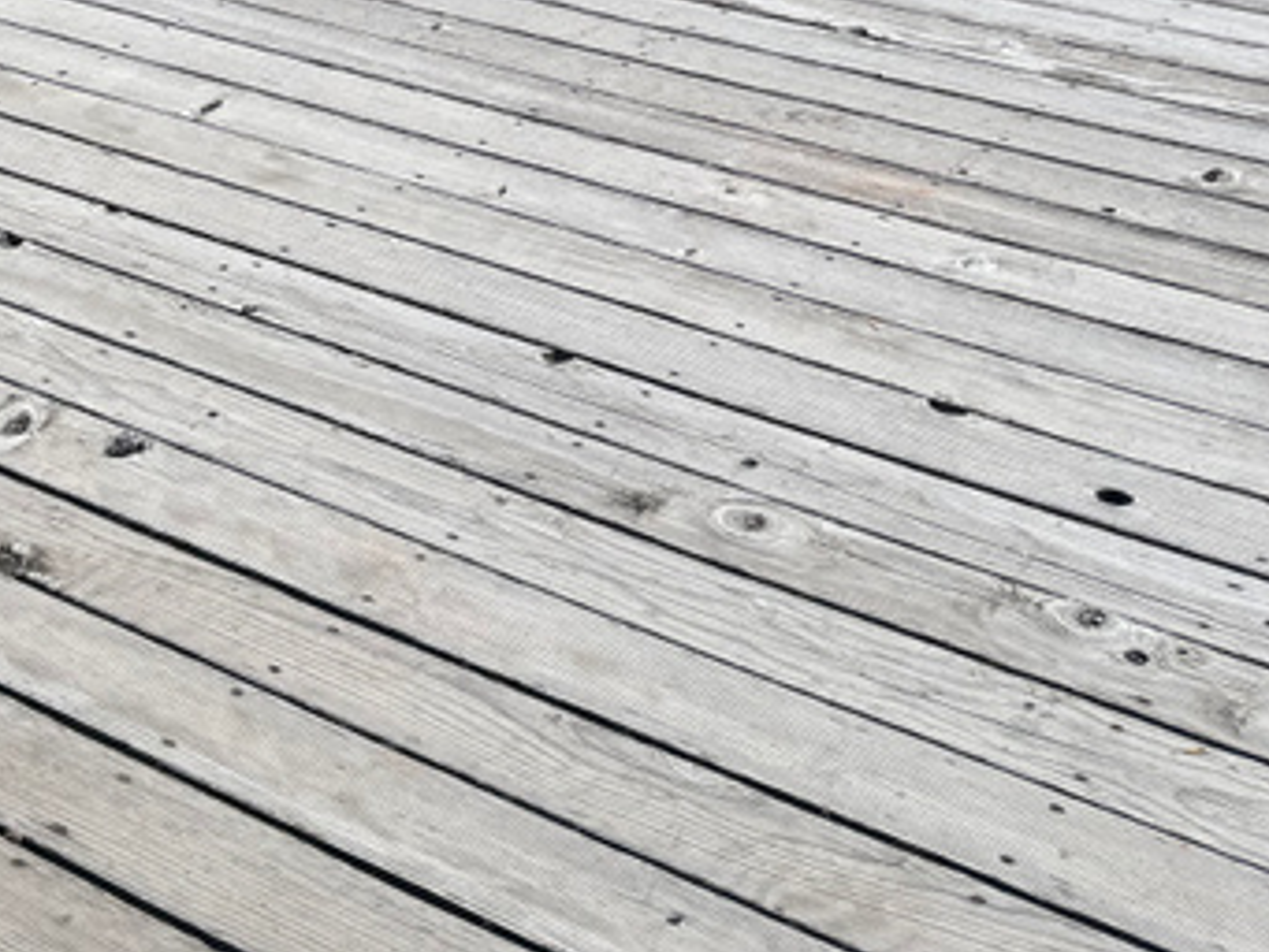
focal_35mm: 72
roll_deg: +2.4
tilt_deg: -11.0
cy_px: -346
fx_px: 2640
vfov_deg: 18.7
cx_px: 197
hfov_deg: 26.4
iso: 80
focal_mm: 6.76
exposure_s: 1/3247
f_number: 1.78
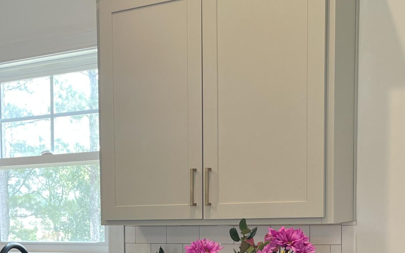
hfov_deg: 30.1
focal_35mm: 65
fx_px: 717
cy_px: 274
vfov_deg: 19.2
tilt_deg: -7.2
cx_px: 38
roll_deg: +1.1
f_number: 1.6
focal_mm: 5.1
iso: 80
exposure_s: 1/60
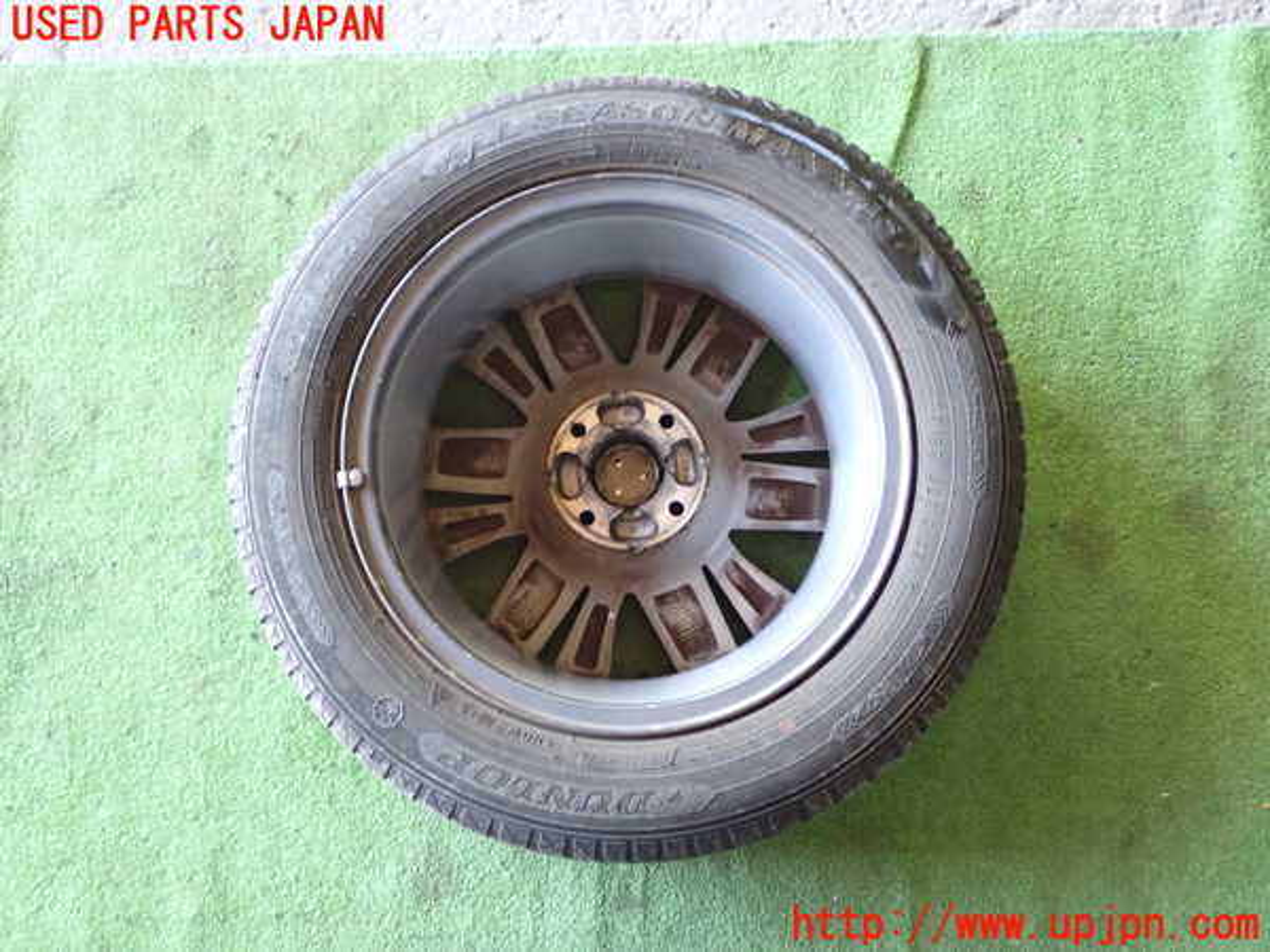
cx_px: 635
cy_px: 476
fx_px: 1321
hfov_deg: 51.4
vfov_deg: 39.7
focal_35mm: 36
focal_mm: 6.37
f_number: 2.5
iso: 500
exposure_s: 1/40
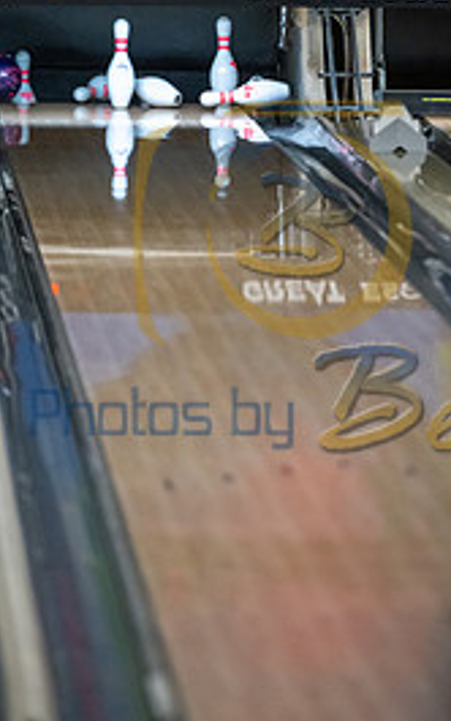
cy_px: 275
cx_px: 277
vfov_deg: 6.1
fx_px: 6793
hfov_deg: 3.8
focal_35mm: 346
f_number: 2.8
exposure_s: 1/1000
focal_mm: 200
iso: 4000
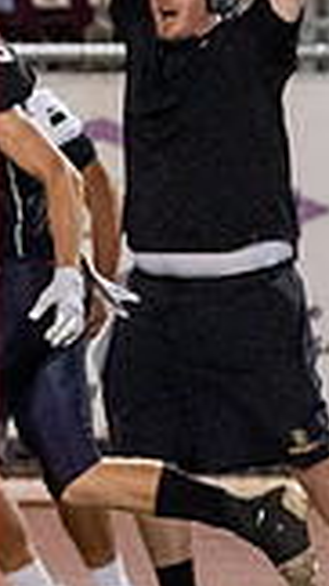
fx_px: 19857
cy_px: 343
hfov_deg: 0.9
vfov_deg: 1.7
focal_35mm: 1279
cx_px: -870
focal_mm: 200
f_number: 2.8
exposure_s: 1/800
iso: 6400
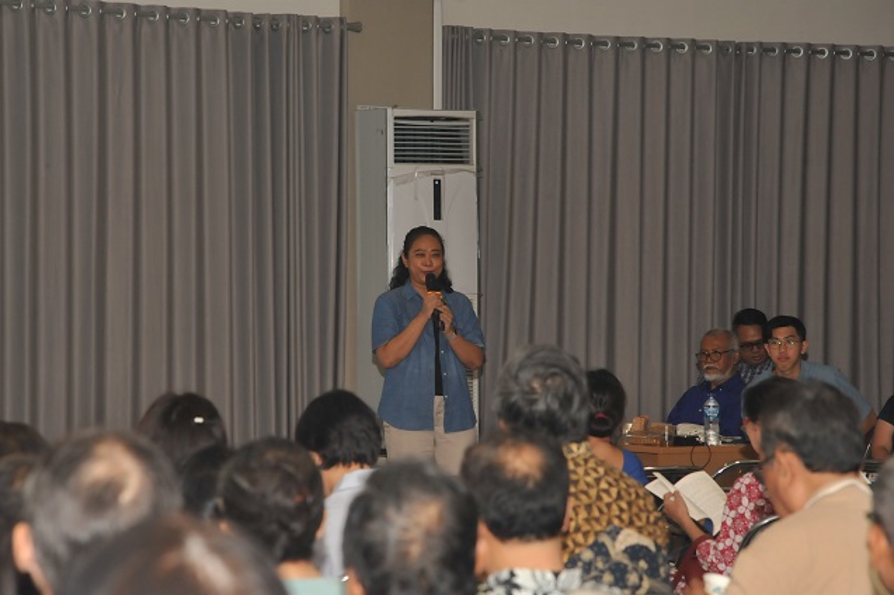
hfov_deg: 39.6
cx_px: 447
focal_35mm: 50
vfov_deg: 27.0
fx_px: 1241
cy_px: 298
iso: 2000
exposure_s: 1/200
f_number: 2.8
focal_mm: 50
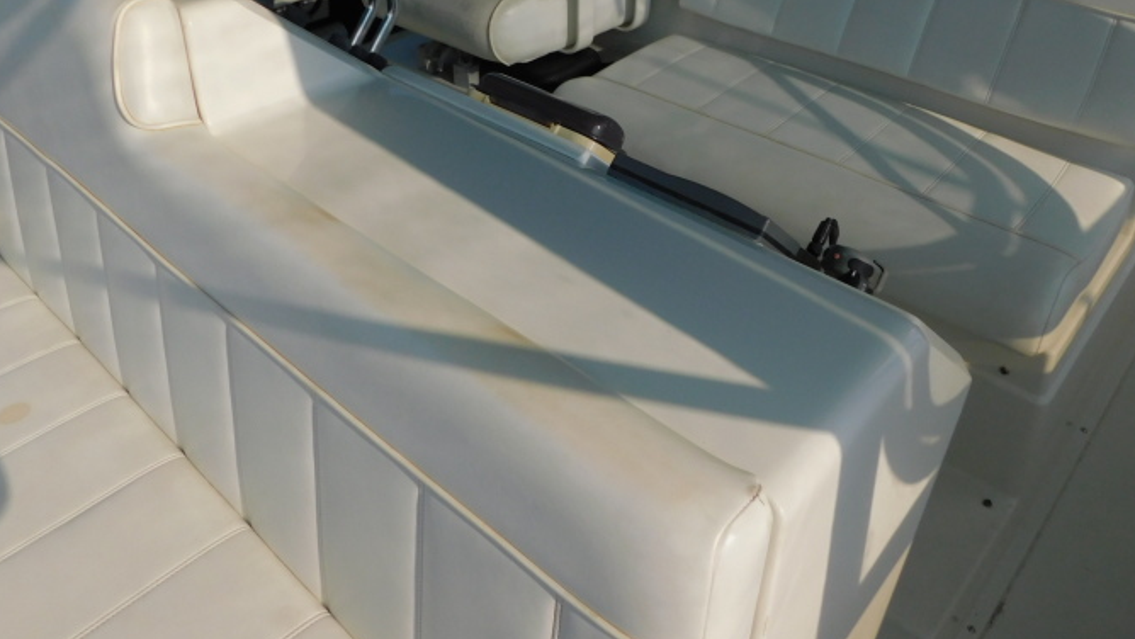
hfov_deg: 64.3
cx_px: 590
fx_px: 903
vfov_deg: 38.2
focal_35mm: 30
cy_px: 178
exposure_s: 1/640
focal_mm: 4
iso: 125
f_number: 6
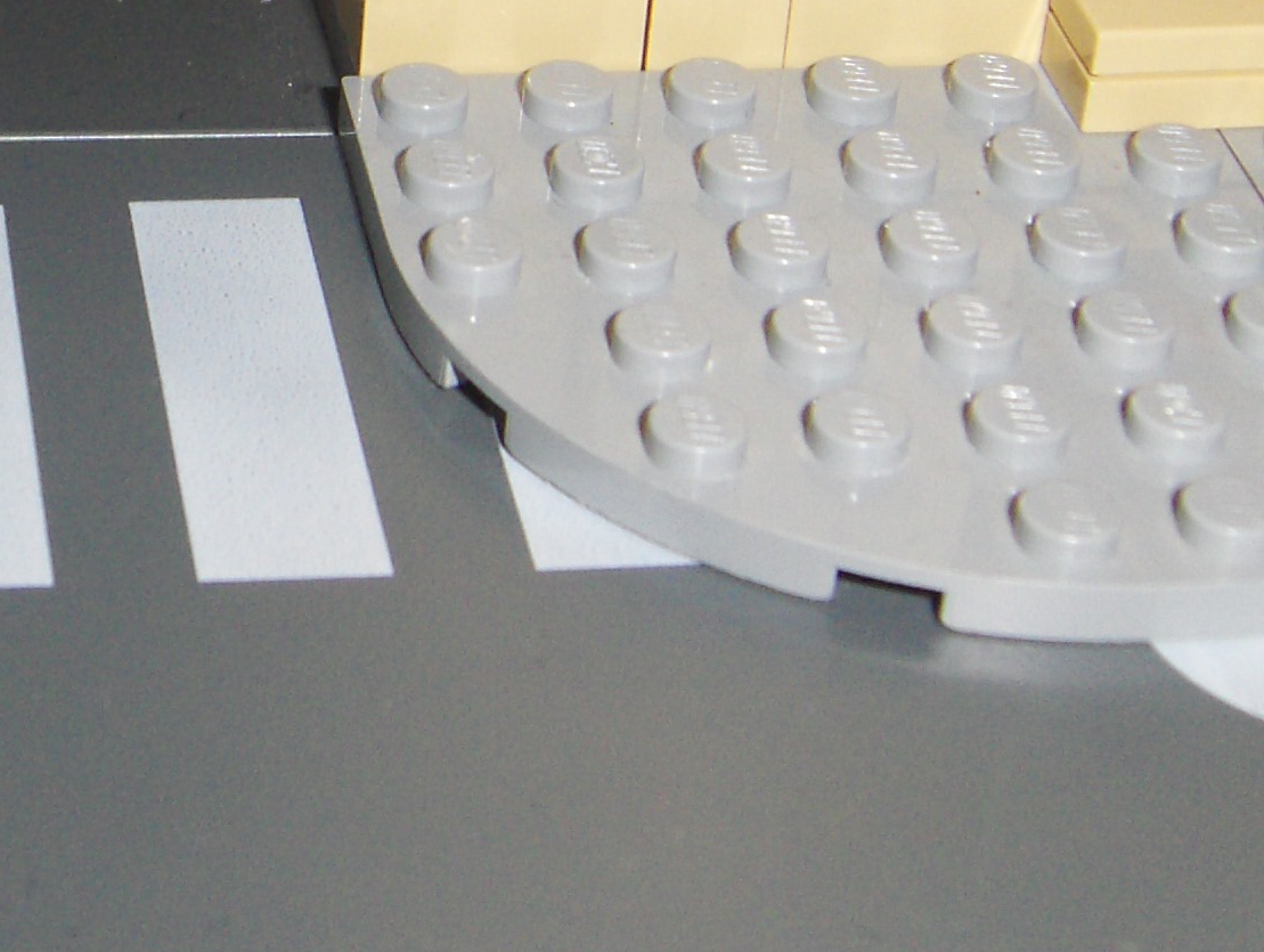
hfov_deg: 17.9
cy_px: -127
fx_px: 3803
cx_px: -269
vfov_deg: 13.9
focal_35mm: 104
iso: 100
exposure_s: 1/60
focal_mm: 7.5
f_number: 5.5
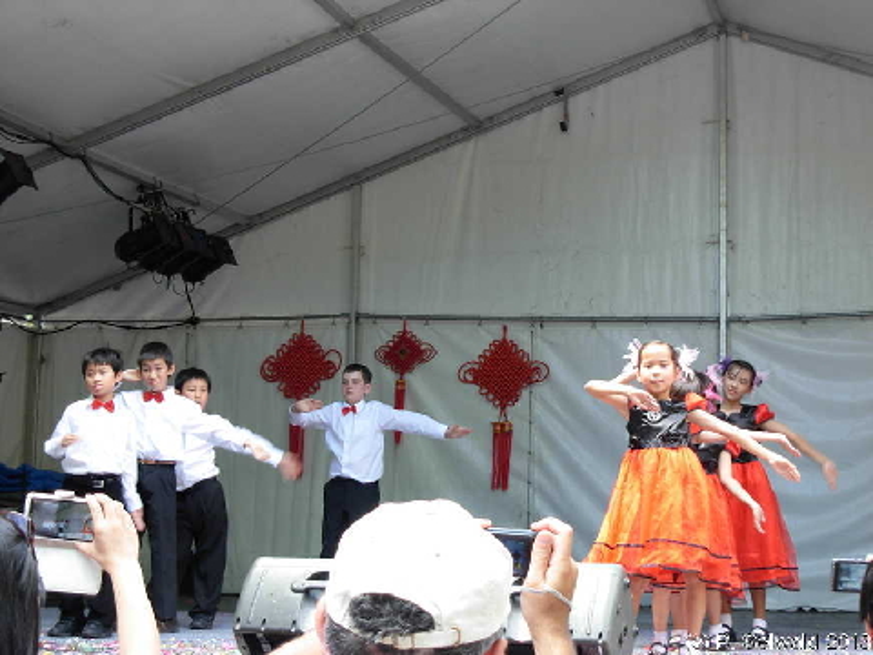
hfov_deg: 27.8
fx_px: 1765
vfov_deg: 21.0
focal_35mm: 70
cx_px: 436
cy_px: 328
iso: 79
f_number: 3.5
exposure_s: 1/34.8
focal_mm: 11.5
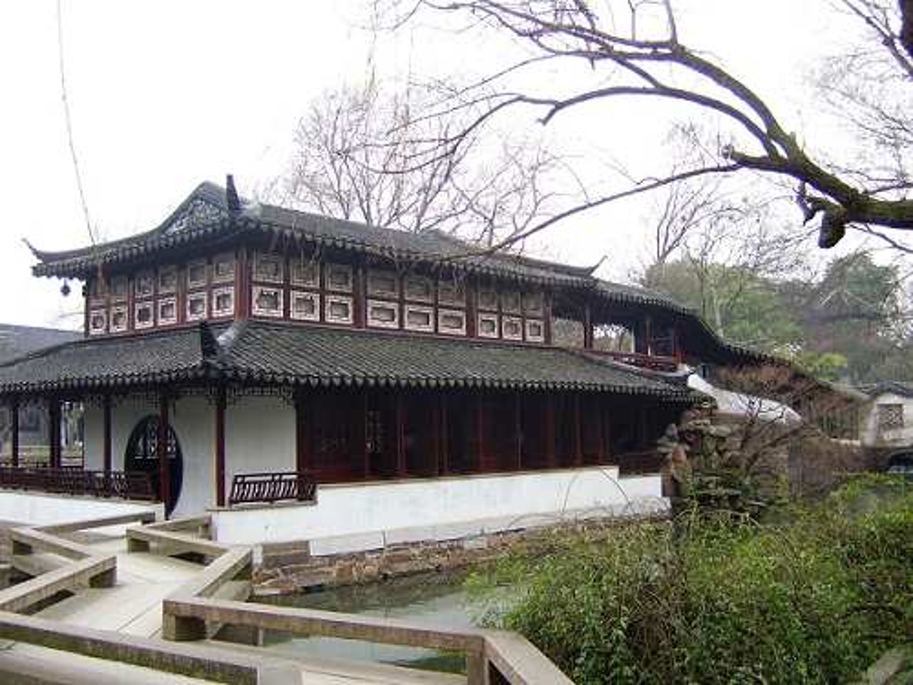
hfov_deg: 58.4
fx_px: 818
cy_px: 342
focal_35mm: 31
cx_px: 456
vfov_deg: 45.4
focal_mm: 8.13
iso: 100
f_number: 2.7
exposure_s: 1/92
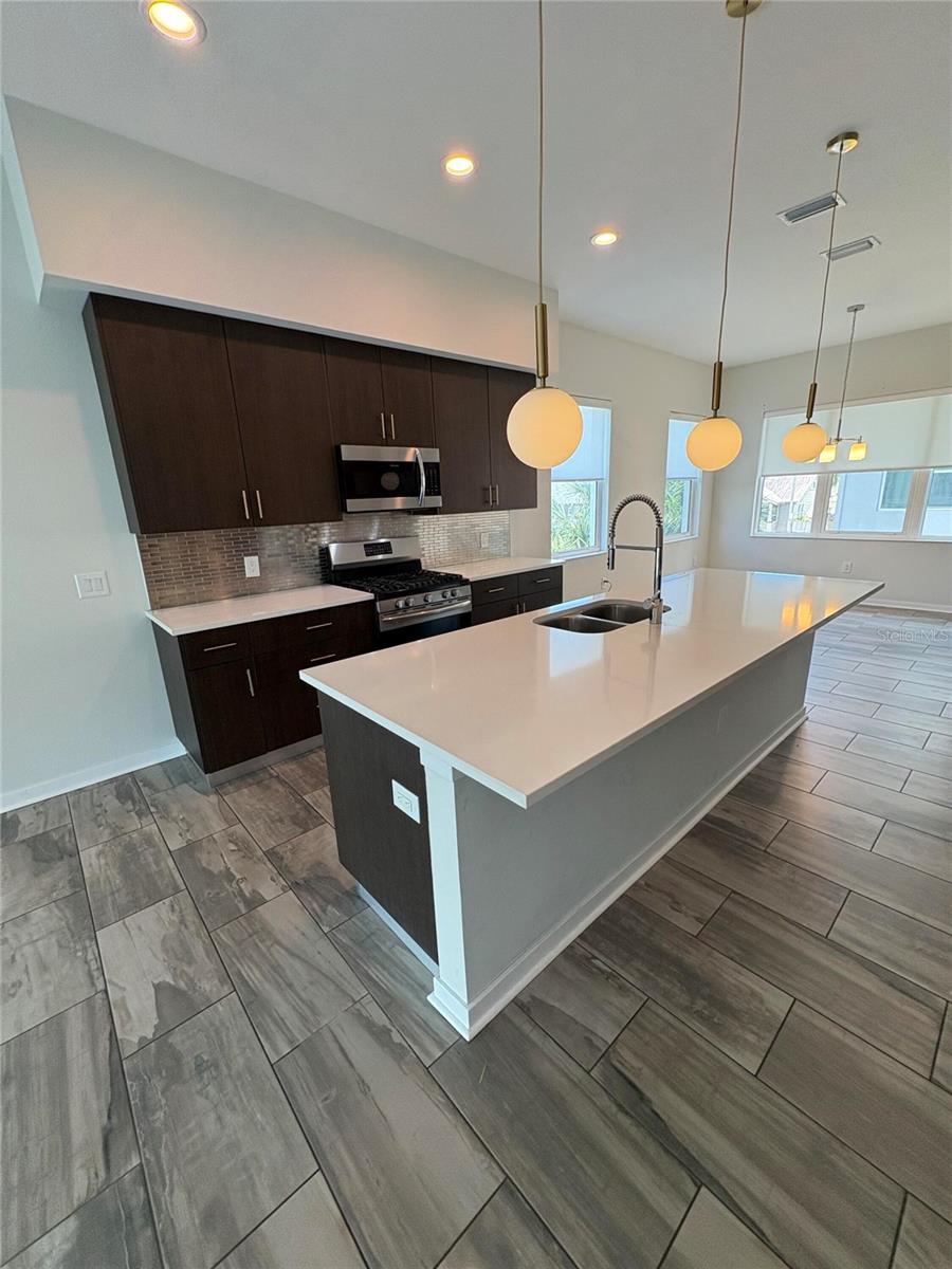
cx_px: 476
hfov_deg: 85.7
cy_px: 634
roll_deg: +0.7
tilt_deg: -16.1
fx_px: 513
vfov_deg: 102.1
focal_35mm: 14
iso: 160
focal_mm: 2.22
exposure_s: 1/120
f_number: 2.2
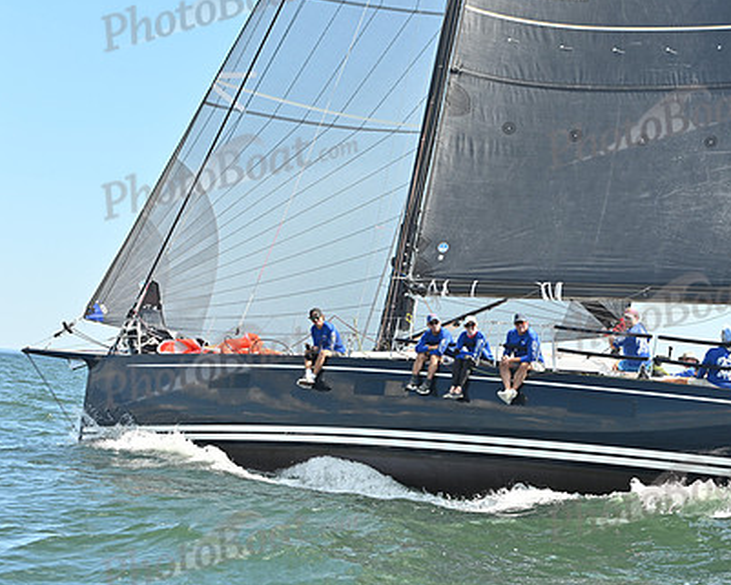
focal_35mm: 95
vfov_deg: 16.2
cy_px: 241
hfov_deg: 20.1
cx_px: 454
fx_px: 2056
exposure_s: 1/1000
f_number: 5
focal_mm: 70
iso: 250
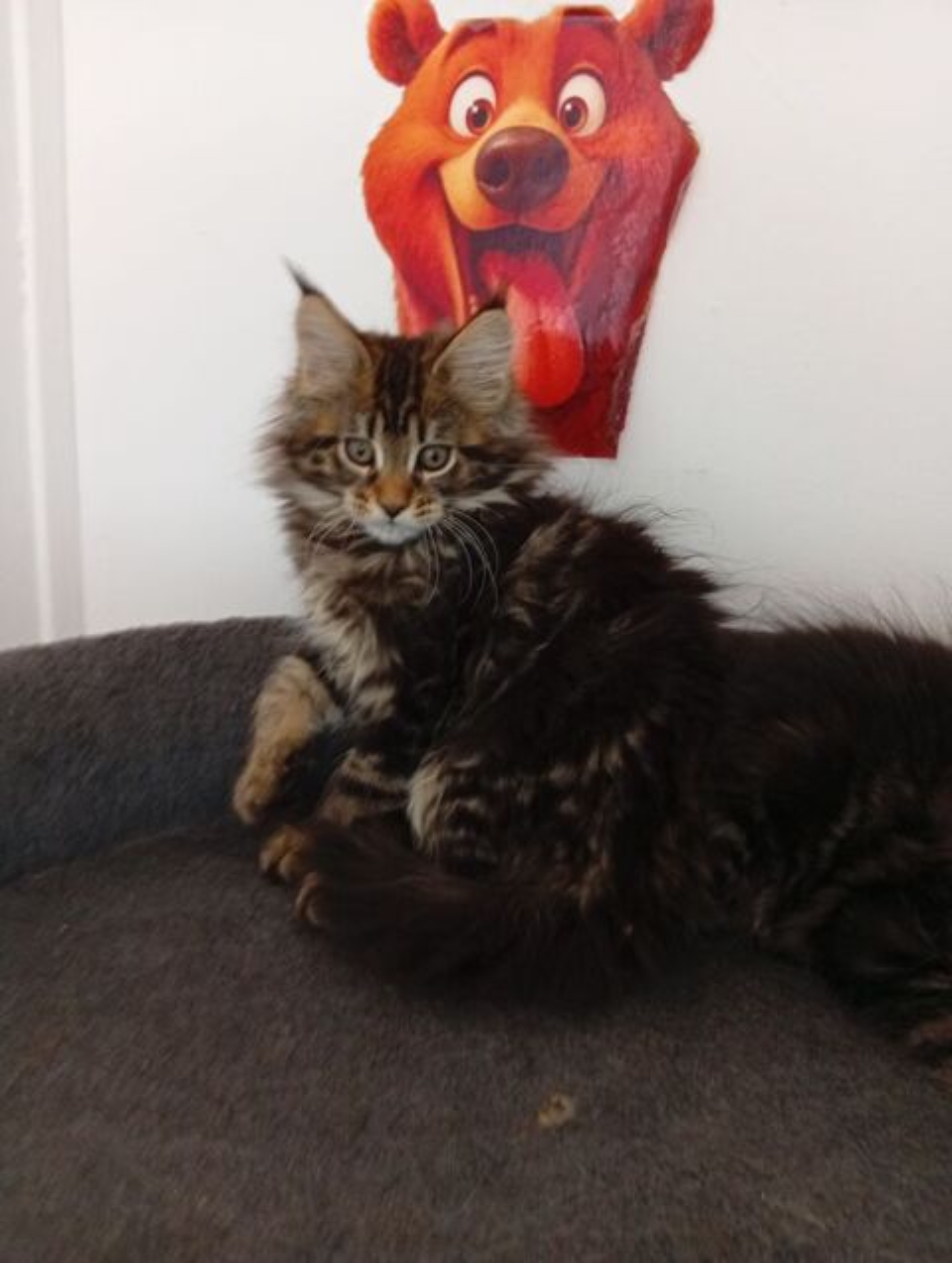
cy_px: 632
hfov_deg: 53.2
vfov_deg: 67.2
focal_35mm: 26
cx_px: 476
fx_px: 951
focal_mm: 3.96
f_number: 1.8
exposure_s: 1/20
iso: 557
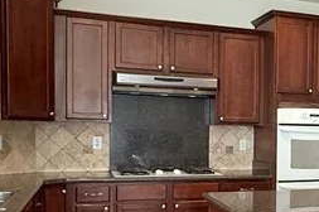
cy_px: 154
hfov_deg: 30.8
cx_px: 339
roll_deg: -1.4
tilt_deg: -2.0
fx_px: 522
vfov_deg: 22.8
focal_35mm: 59
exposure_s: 1/60
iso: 320
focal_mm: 2.22
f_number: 2.2
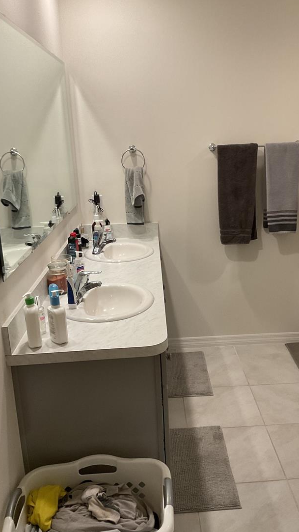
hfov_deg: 33.6
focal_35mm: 35
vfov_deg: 56.6
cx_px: 185
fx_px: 493
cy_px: 271
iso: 64
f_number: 1.8
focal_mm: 3
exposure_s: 1/60
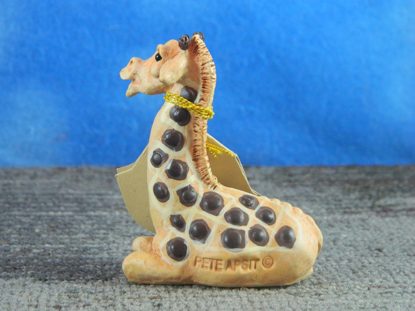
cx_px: 208
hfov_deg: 19.1
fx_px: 1235
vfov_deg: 14.4
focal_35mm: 103
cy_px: 156
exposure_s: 1/20
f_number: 4.5
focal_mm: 18.6
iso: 400
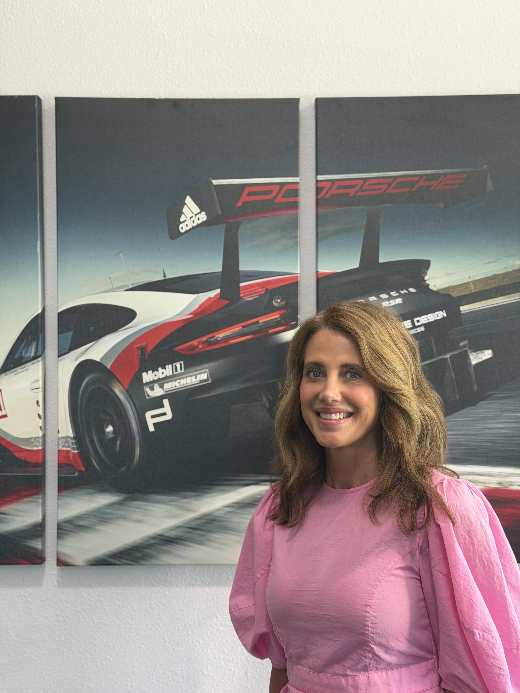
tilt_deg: +0.0
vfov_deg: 39.7
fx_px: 961
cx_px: 260
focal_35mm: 48
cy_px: 346
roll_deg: +0.7
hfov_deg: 30.3
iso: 80
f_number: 1.78
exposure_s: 1/60
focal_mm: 6.76
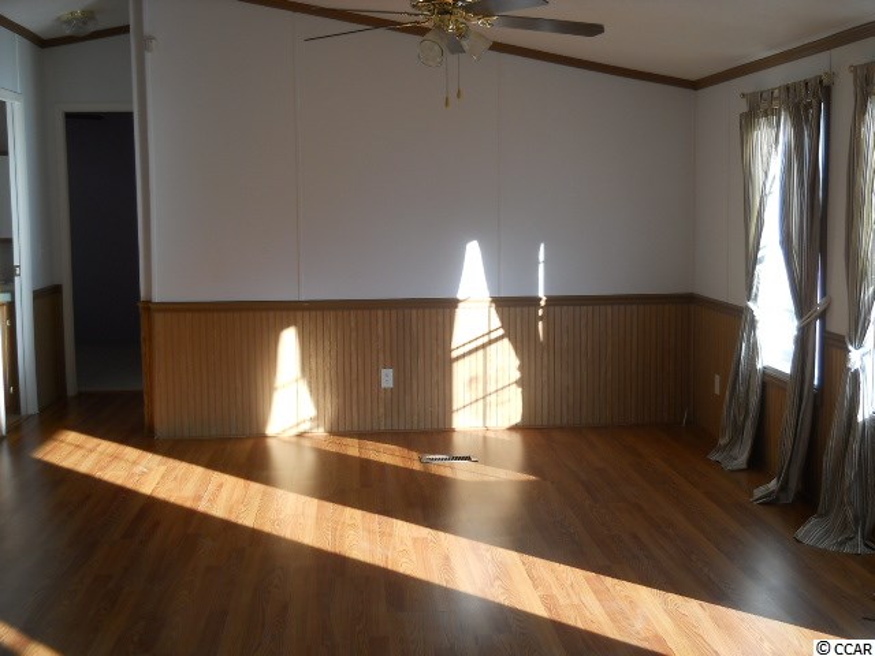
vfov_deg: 35.1
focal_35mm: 41
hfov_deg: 45.8
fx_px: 1036
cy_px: 328
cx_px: 438
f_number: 3.1
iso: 80
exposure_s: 1/100
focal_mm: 6.72
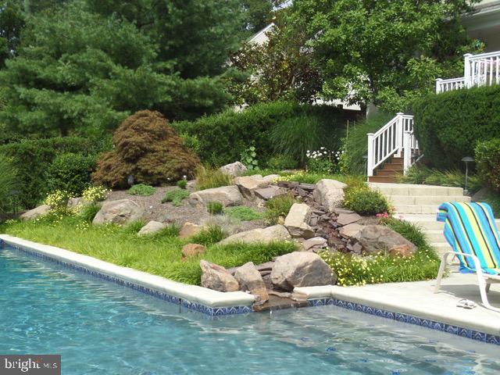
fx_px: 766
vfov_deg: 27.5
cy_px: 188
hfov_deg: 36.2
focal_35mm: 53
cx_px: 250
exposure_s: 1/750
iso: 100
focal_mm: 8.7
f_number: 3.8
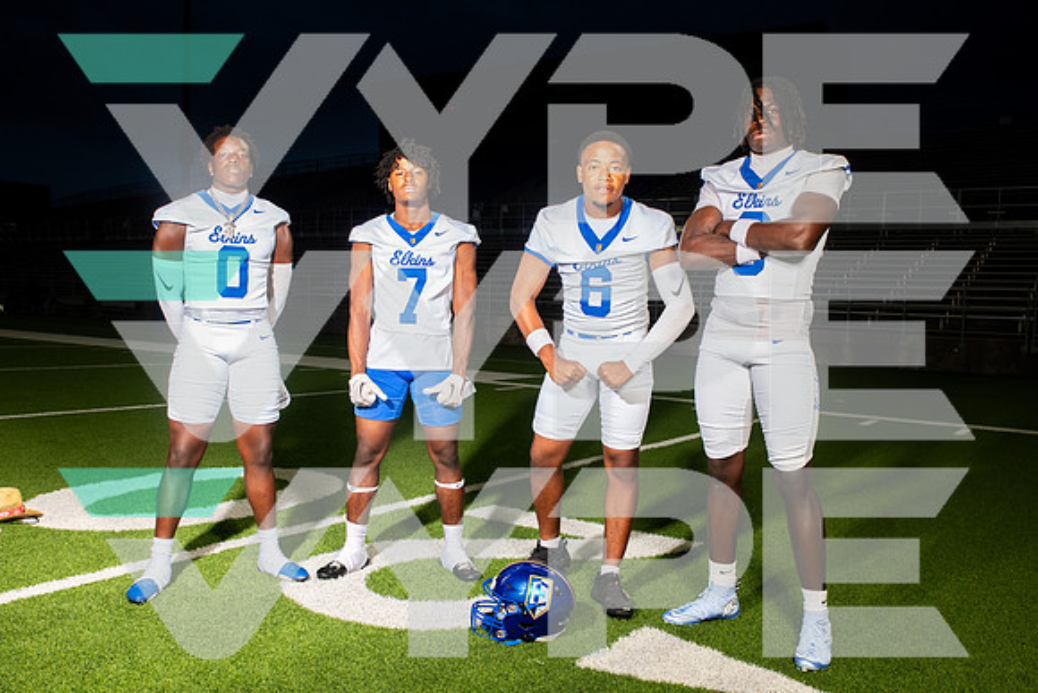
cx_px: 519
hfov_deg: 55.8
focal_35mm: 34
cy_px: 346
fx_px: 981
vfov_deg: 38.9
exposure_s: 1/320
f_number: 7.1
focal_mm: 34
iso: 800
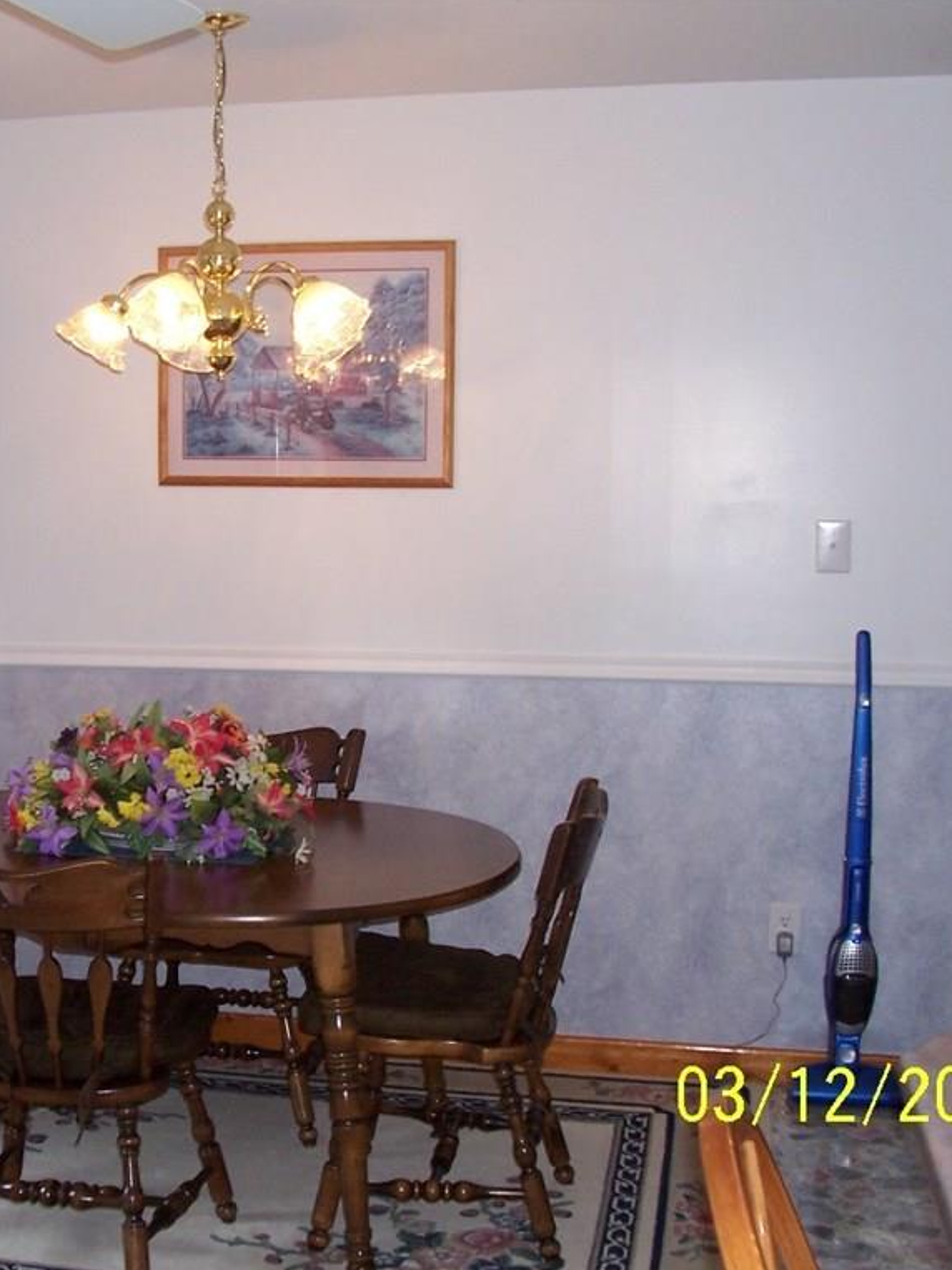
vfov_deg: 40.4
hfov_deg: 30.5
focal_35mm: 47
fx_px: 1724
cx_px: 276
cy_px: 634
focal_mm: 6
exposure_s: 1/60
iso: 140
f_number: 2.8
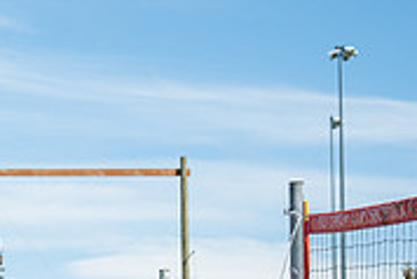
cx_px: -168
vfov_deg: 7.7
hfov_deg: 11.2
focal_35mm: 177
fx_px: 2052
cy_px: 366
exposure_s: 1/2000
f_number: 4
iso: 320
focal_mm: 47
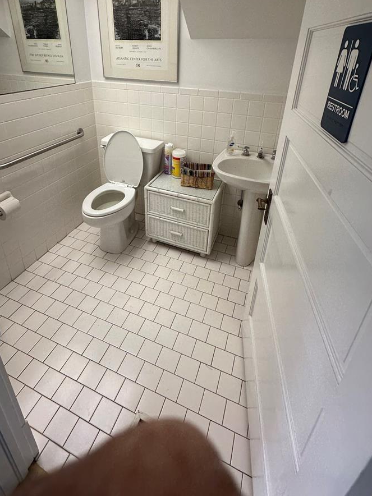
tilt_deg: -25.1
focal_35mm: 19
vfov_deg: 82.0
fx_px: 272
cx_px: 170
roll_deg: -1.6
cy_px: 168
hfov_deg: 68.6
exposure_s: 1/120
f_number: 2.2
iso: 50
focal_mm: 2.22
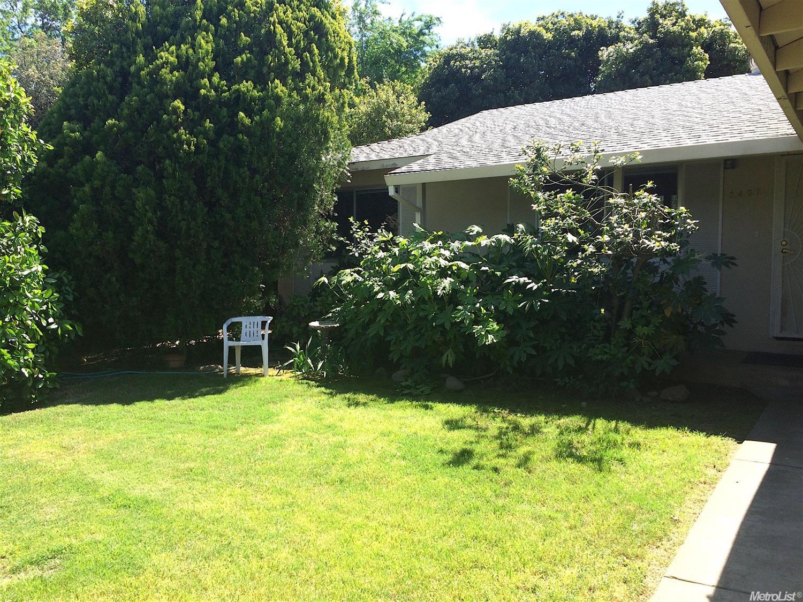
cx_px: 402
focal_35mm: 29
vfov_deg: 48.2
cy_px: 301
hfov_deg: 61.7
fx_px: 673
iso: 32
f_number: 2.2
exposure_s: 1/733
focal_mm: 4.15
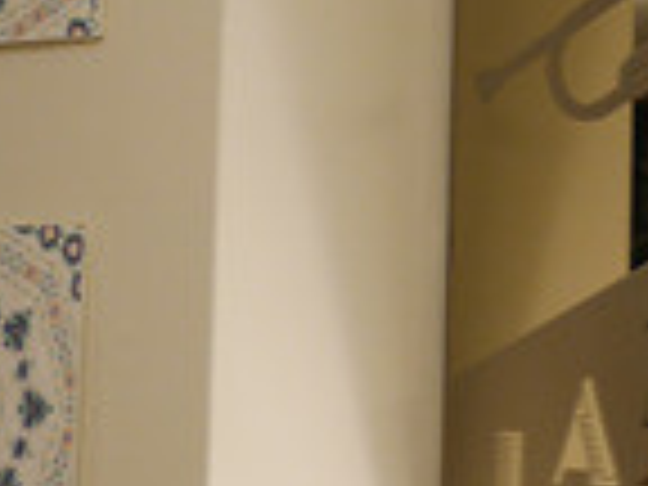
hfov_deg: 10.2
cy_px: 110
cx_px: 981
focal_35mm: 188
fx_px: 3519
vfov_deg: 7.9
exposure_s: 1/60
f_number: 1.7
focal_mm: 15
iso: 200
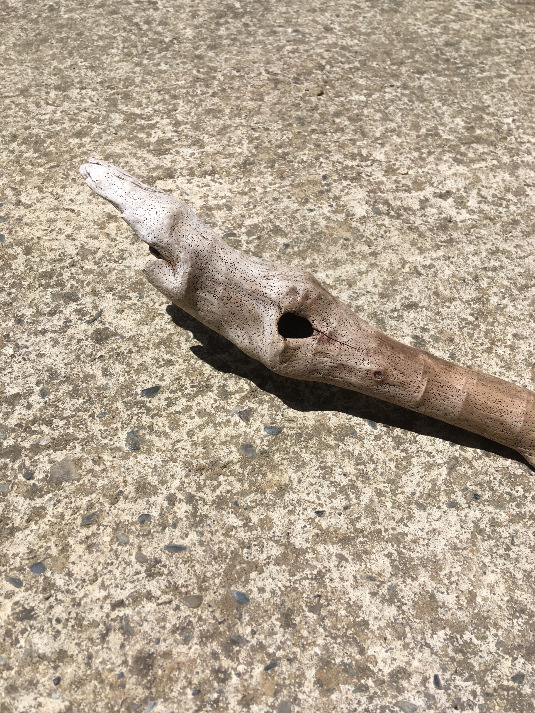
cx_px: 268
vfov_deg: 61.7
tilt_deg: -52.9
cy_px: 356
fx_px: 598
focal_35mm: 29
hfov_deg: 48.2
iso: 25
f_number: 2.2
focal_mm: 4.15
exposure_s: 1/3846
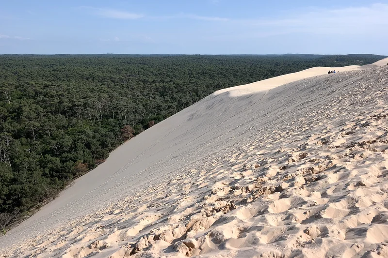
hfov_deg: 57.2
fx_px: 356
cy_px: 129
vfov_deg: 40.0
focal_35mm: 33
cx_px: 194
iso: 100
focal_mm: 22
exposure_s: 1/320
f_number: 6.3
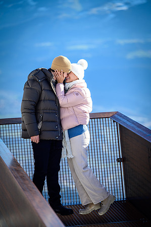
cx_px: 76
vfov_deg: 12.9
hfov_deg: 8.6
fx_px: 1009
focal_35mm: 160
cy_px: 114
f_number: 3.2
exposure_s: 1/1000
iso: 100
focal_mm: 160
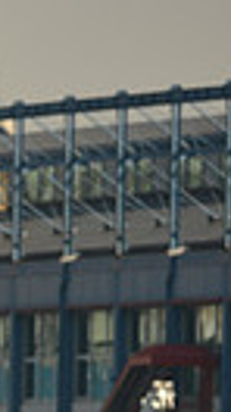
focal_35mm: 1155
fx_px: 12609
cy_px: 563
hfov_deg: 1.0
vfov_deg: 1.9
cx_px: -634
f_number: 5.6
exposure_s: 1/1600
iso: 320
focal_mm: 250
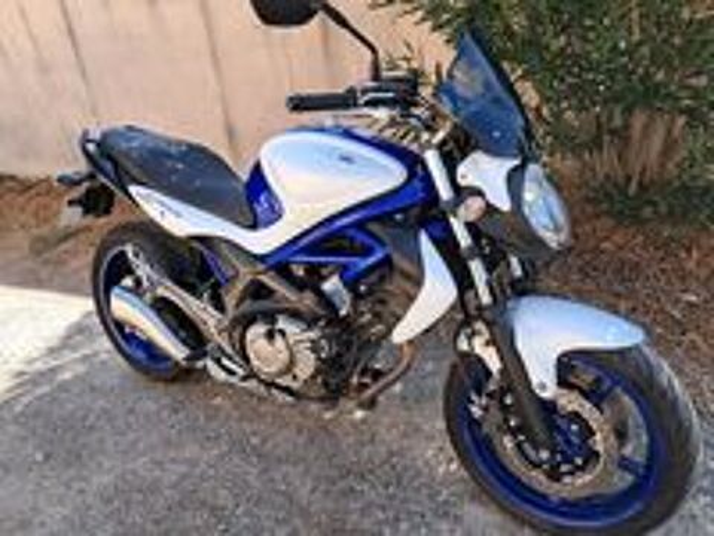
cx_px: 357
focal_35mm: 27
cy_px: 268
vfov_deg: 51.4
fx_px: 557
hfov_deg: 65.3
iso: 50
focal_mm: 4
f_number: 1.8
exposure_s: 1/136
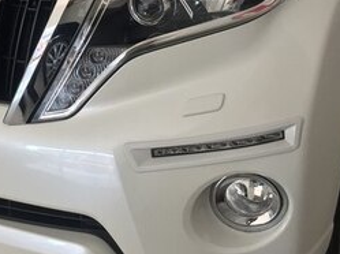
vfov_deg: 18.4
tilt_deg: -15.3
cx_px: 83
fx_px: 755
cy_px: -20
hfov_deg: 25.1
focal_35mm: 77
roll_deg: -0.6
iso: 50
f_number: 2.2
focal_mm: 4.15
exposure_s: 1/100
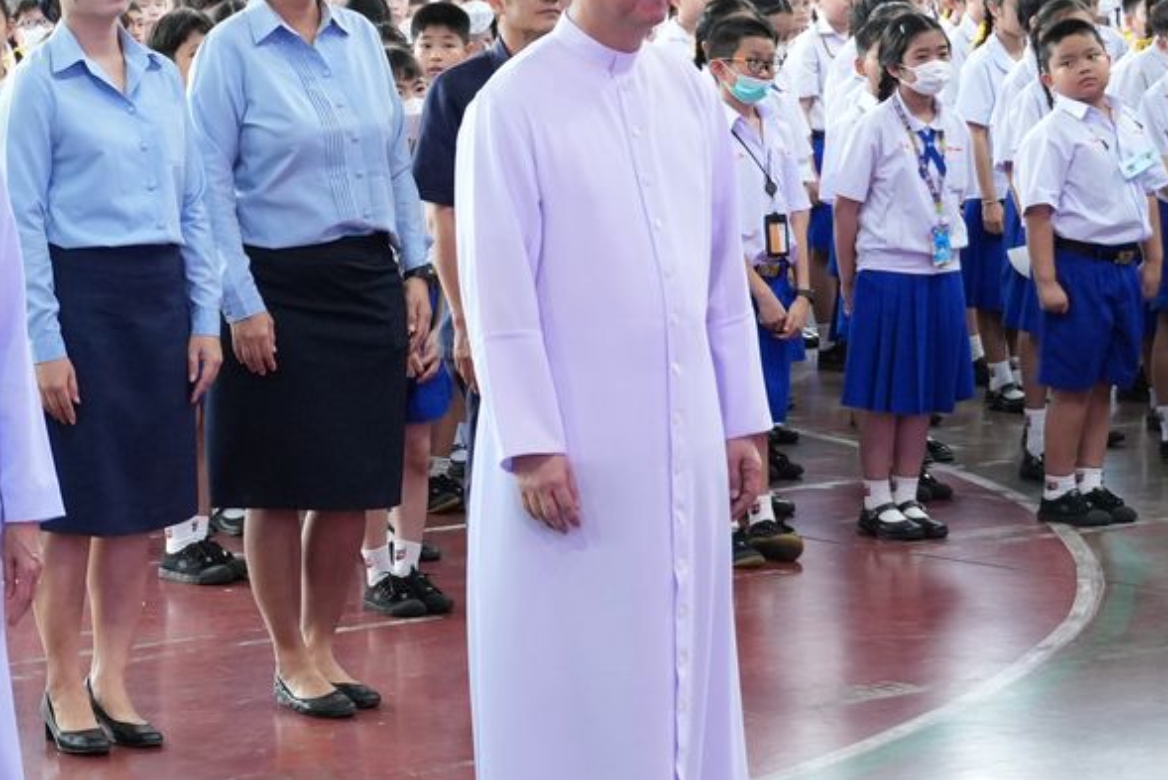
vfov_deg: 10.9
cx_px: 273
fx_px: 4089
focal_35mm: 126
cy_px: 280
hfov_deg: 16.2
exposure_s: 1/100
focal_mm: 44
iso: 2500
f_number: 5
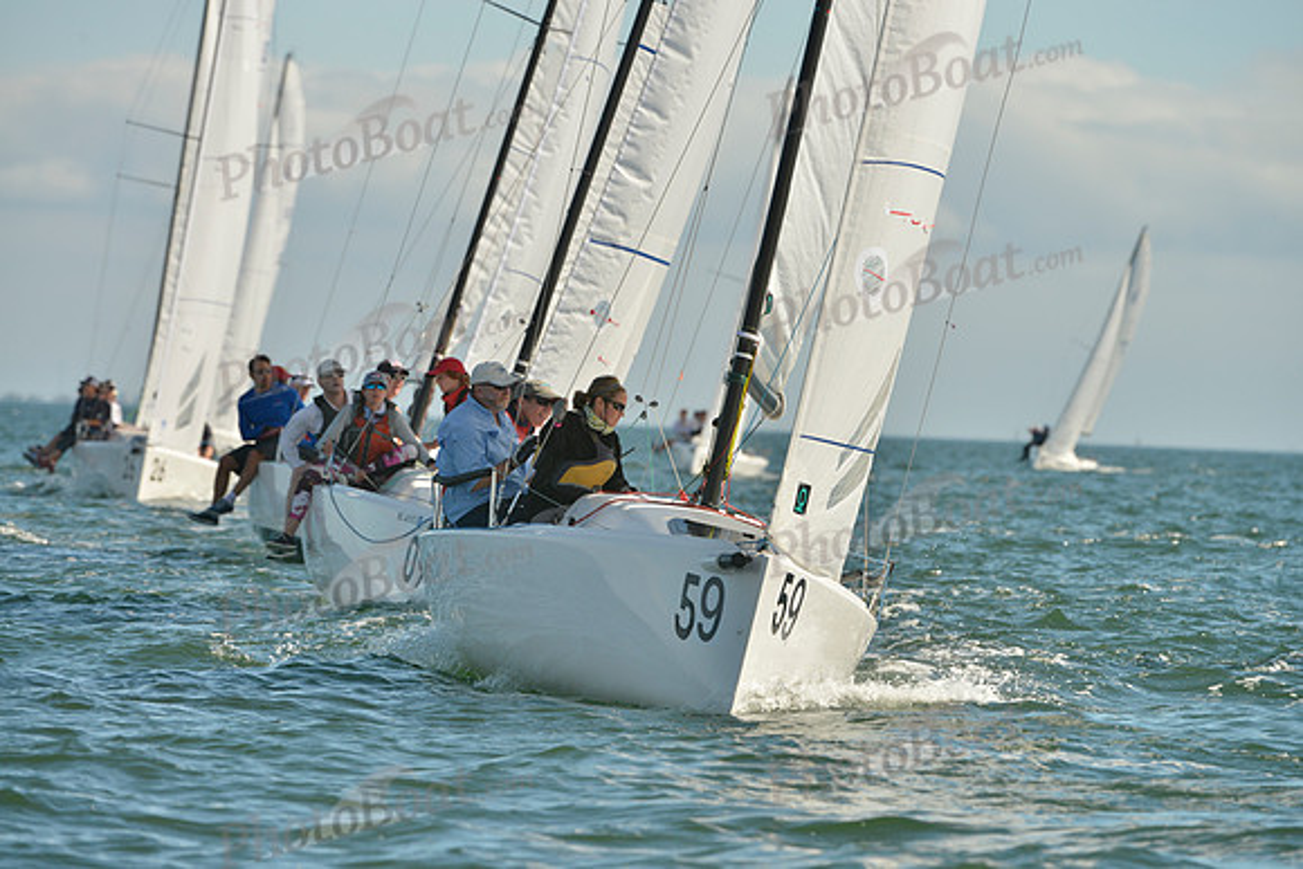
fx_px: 12670
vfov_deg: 3.9
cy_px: 434
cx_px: 652
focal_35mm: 350
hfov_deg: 5.9
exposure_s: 1/800
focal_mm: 350
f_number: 9
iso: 280
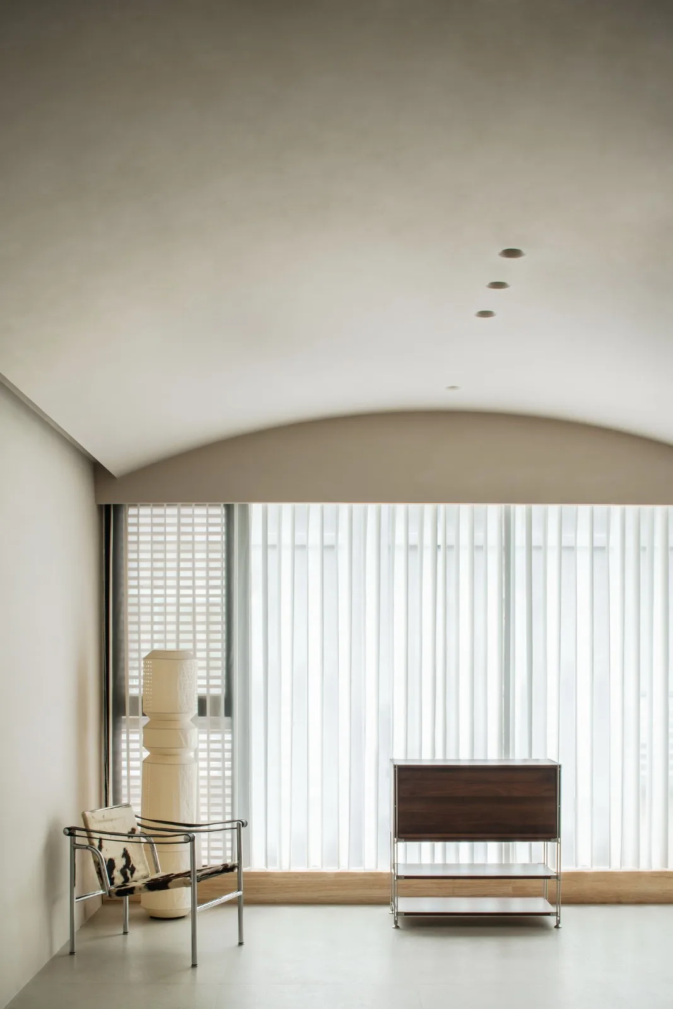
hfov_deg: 29.9
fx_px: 1262
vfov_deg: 43.6
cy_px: 504
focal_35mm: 45
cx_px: 336
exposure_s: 1/2
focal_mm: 45
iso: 100
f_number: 16
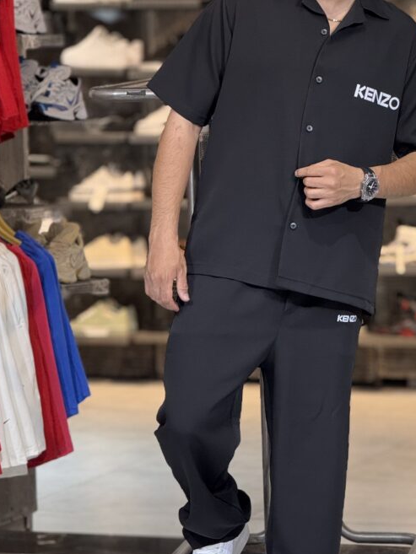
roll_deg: +0.5
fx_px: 2995
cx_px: 301
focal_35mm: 187
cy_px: 255
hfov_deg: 7.9
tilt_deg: -2.8
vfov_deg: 10.6
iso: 320
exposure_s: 1/100
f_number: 2.8
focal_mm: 15.66
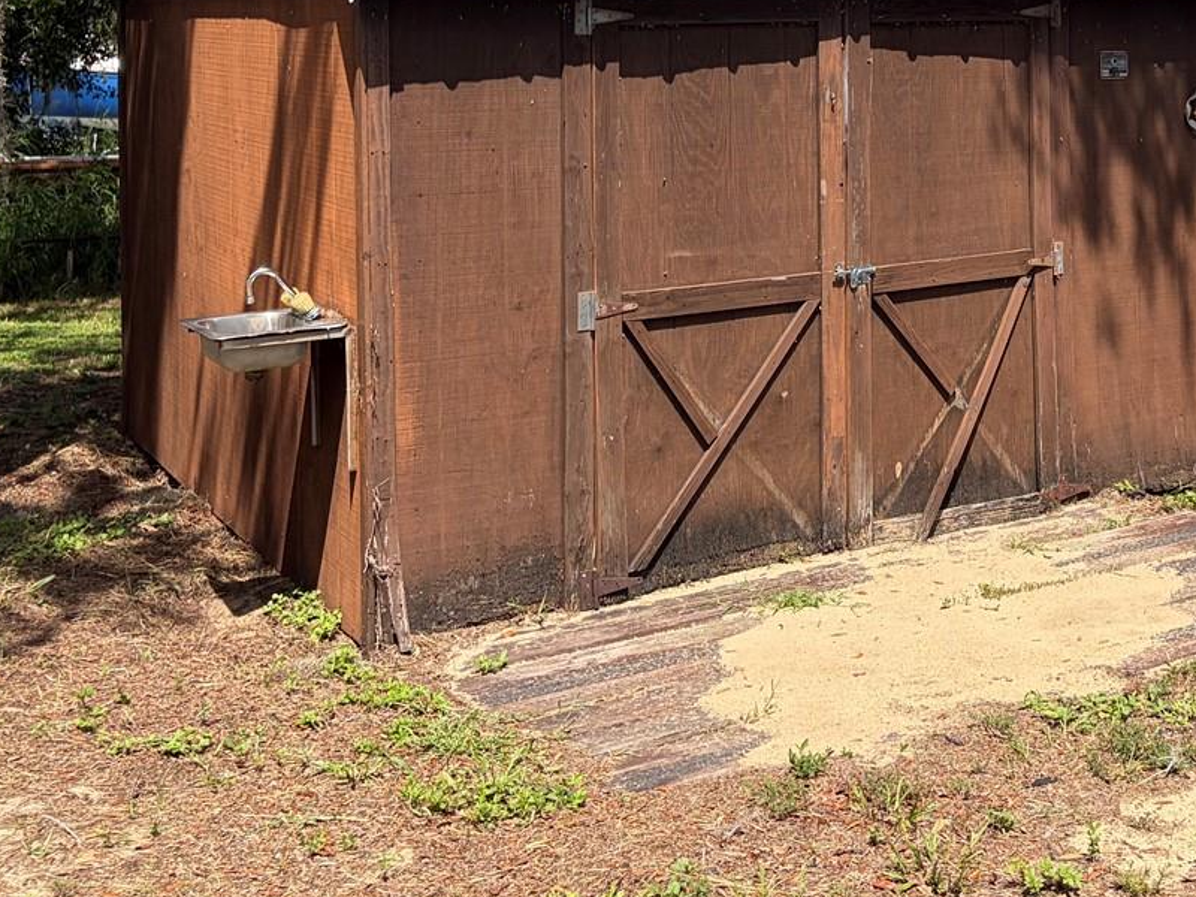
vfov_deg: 26.7
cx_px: 939
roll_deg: +0.7
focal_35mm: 52
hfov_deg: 35.7
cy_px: 19
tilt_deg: -1.3
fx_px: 1797
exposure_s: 1/2865
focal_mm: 5.96
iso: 50
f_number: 1.6
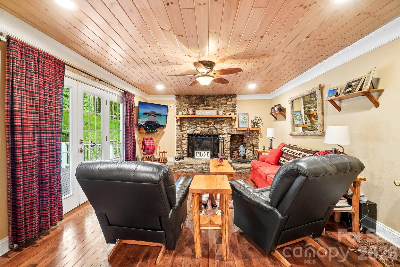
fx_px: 167
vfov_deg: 77.3
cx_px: 200
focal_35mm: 15
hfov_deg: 100.4
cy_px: 134
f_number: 8
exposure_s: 1/5
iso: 400
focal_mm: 10
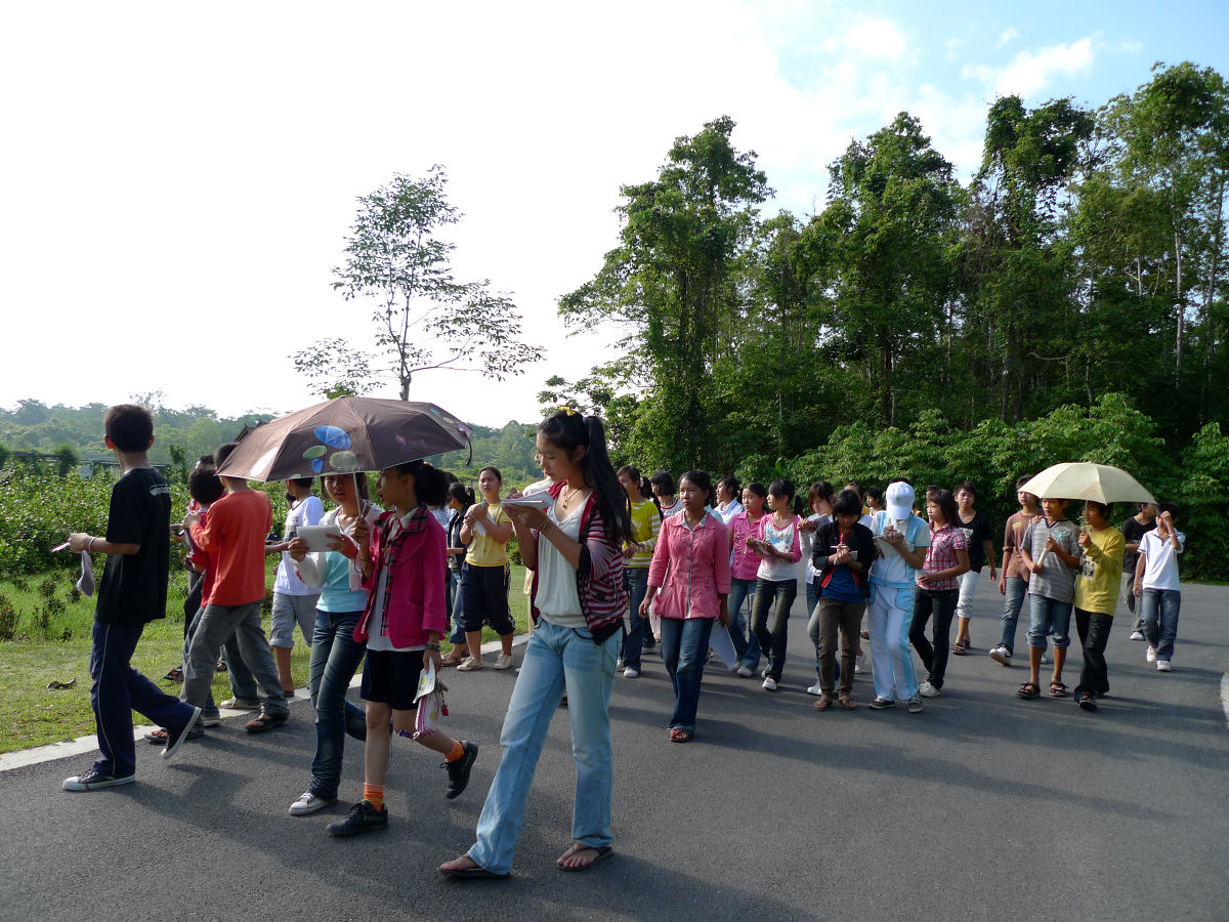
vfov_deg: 56.8
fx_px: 852
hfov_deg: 71.6
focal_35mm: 24
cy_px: 461
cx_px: 614
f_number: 2
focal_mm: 5.1
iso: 80
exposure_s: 1/800
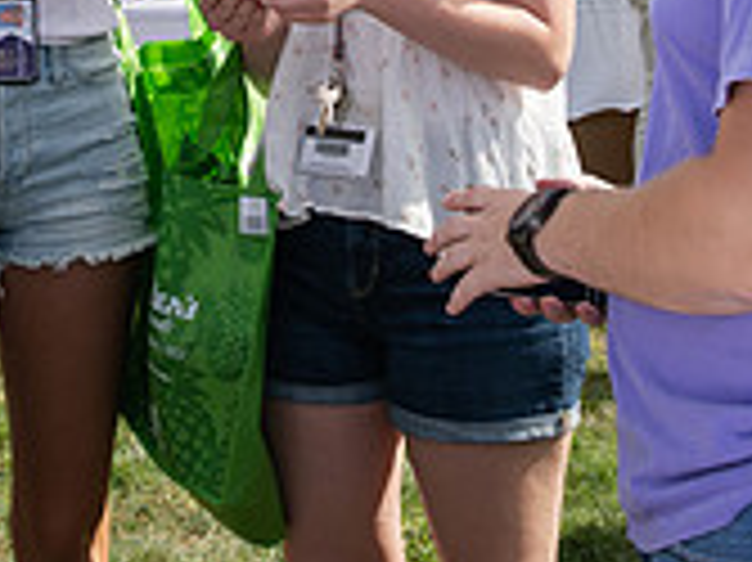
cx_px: 194
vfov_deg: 13.4
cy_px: -137
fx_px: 2323
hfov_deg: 18.3
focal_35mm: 107
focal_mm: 32
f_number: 5.6
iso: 125
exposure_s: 1/640
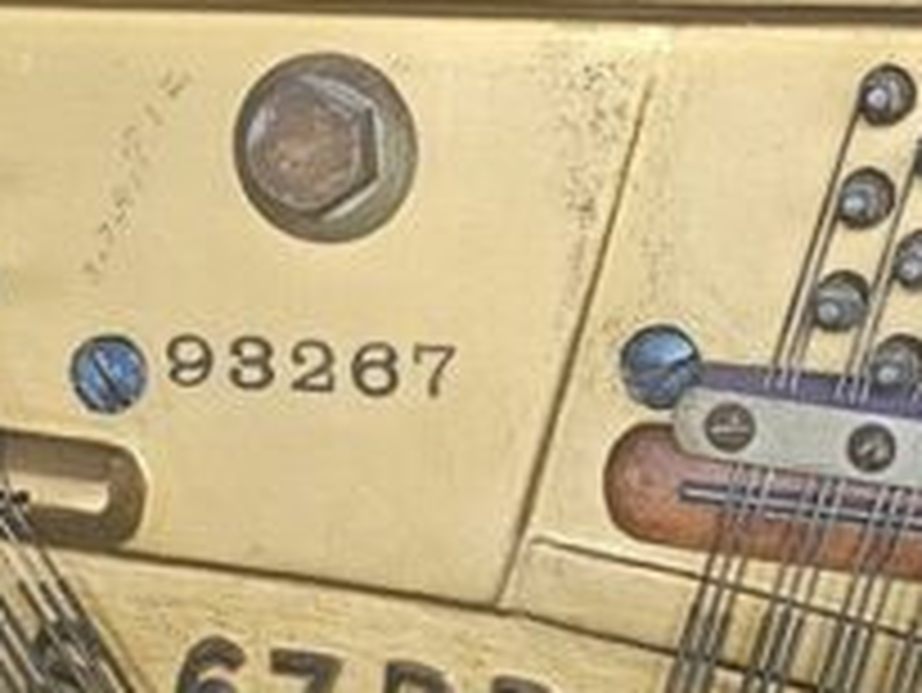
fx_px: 3065
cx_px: 531
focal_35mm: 115
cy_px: 594
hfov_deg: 17.1
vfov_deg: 12.8
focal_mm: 6.3
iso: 500
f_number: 1.7
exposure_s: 1/170
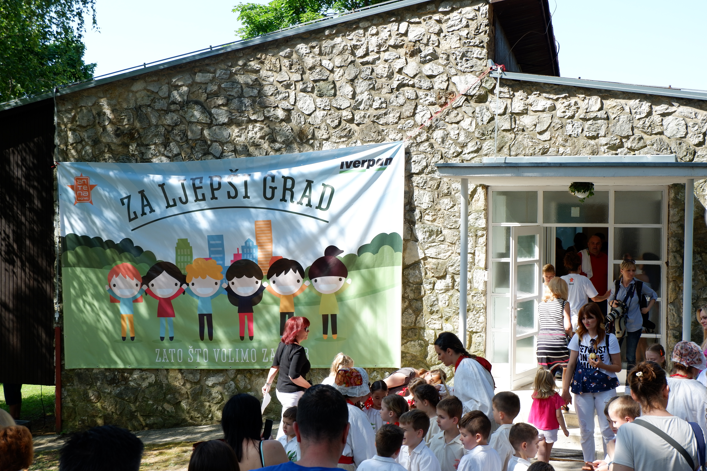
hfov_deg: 43.6
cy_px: 241
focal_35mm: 45
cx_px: 347
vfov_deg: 29.9
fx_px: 884
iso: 200
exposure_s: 1/150
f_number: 7.1
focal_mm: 29.5
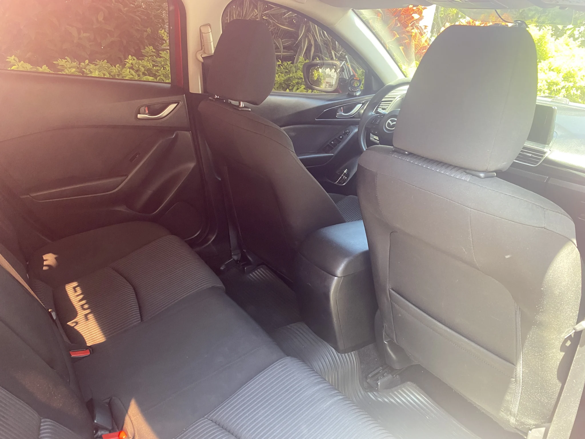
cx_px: 292
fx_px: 439
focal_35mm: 26
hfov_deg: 67.3
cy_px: 220
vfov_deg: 53.1
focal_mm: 4.25
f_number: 1.8
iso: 160
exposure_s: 1/60
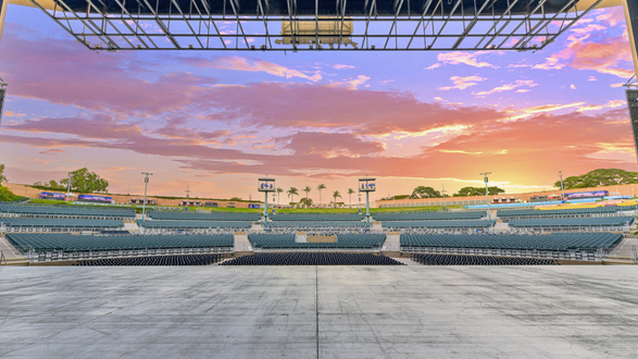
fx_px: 254
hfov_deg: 103.0
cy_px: 195
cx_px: 316
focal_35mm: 15
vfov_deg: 70.4
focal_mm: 14
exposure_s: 1/30
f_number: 9
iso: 400
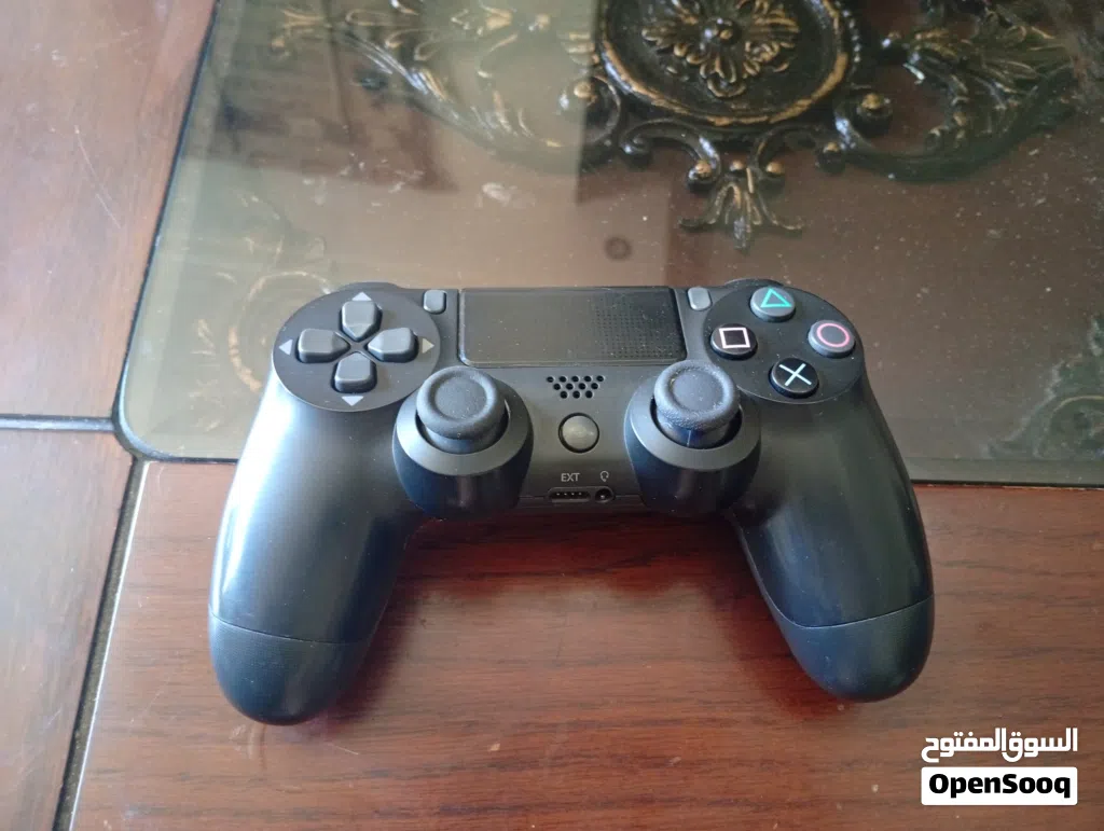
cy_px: 416
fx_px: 862
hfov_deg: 65.2
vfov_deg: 51.5
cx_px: 552
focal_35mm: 27
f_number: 1.8
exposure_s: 1/16.7
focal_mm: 3.98
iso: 1642
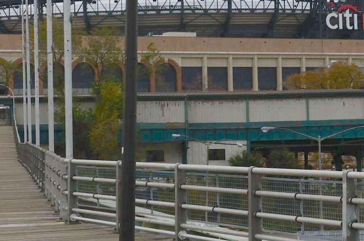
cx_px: 175
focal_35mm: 128
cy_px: 48
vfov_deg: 10.6
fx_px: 1291
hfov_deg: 16.0
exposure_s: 1/125
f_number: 9
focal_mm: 30
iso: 100
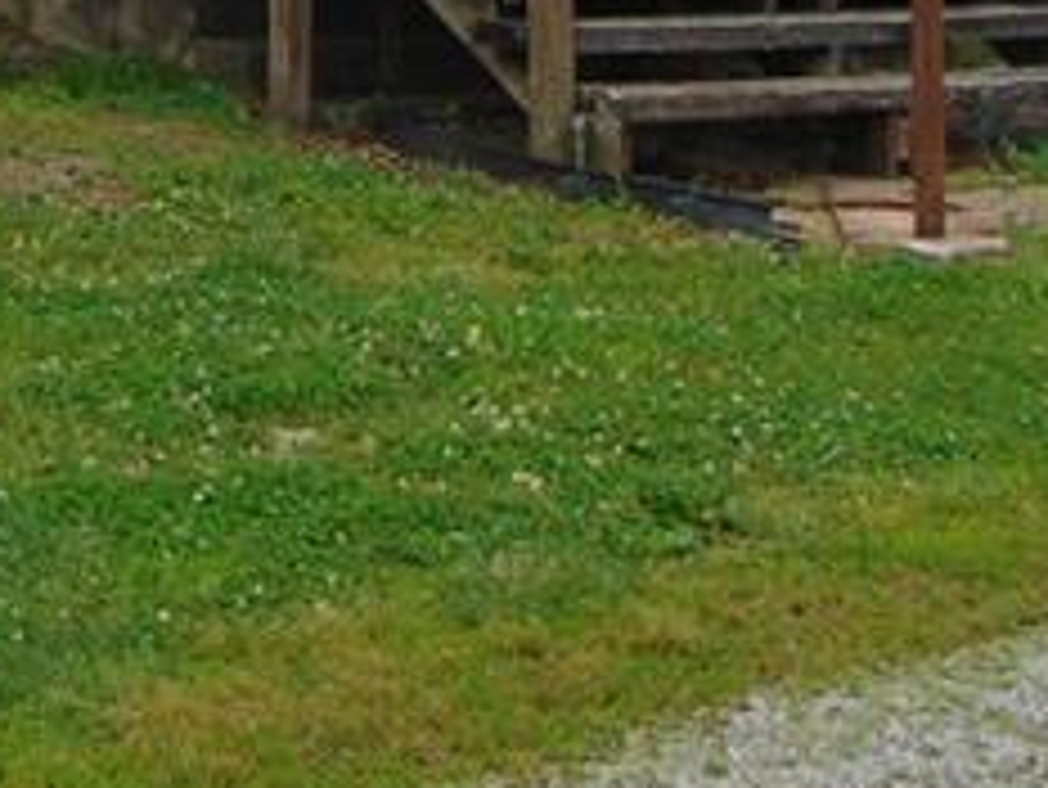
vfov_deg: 10.8
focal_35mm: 132
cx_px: -351
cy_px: -405
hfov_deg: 14.3
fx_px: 3998
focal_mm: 5.4
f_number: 8
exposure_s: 1/320
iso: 100
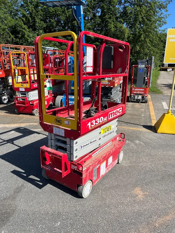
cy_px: 116
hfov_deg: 53.1
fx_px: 175
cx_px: 88
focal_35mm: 26
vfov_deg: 67.3
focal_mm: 5.1
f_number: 1.6
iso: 50
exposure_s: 1/3135
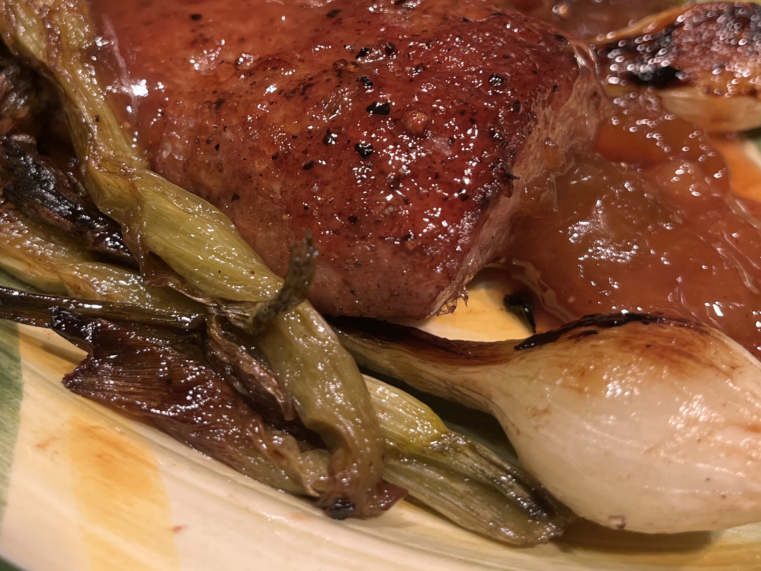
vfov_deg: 32.6
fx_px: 967
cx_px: 326
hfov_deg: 42.8
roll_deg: -1.7
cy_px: 195
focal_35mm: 44
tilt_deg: -41.1
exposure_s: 1/120
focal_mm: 5.1
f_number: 1.6
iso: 125
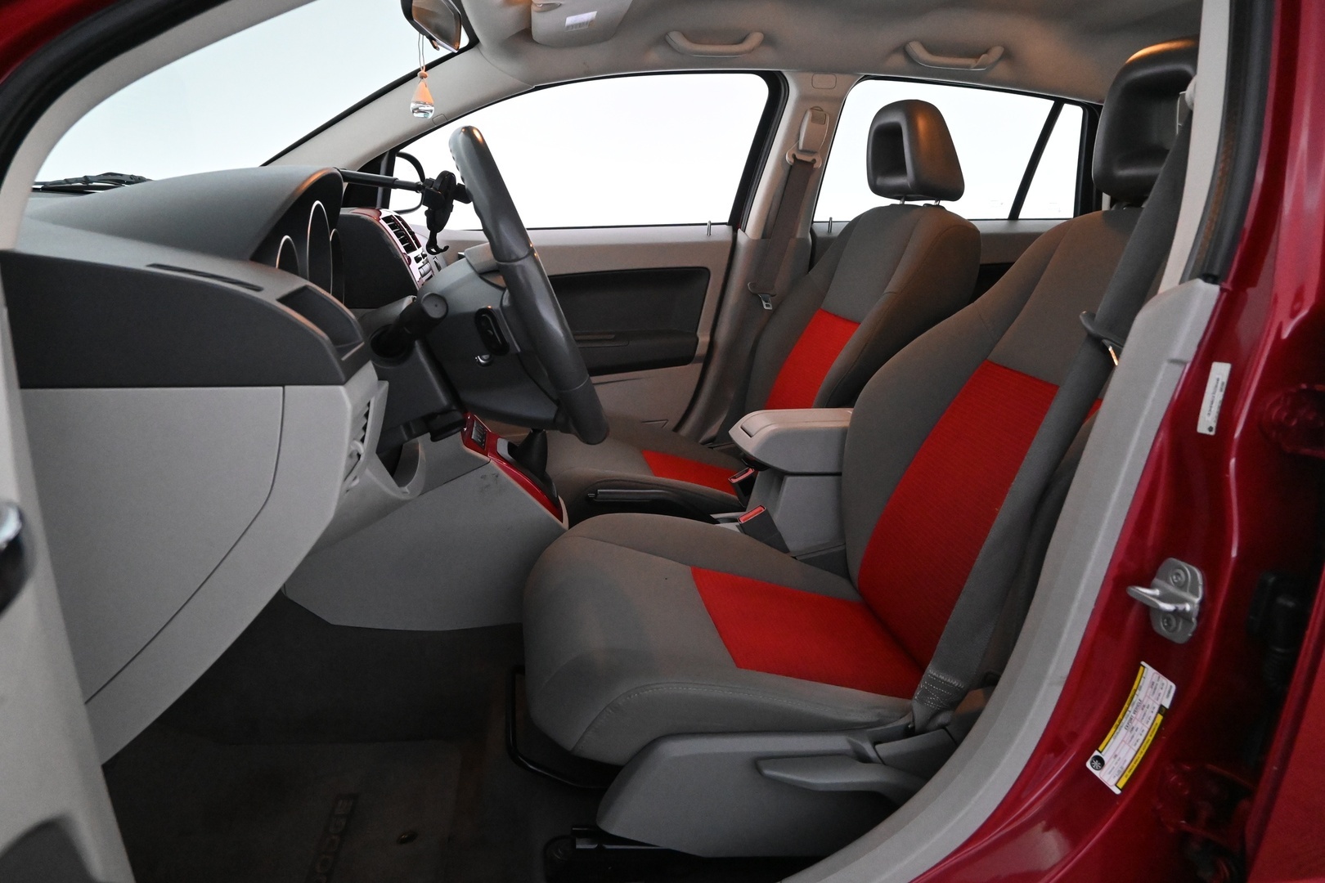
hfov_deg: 73.7
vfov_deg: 53.1
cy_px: 442
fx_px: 883
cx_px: 662
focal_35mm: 24
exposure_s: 1/100
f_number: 4.5
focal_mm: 16
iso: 6400
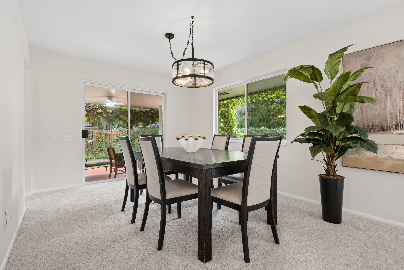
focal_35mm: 17
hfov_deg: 93.2
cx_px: 202
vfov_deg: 70.5
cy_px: 135
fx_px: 191
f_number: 8
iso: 500
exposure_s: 1/5
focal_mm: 17
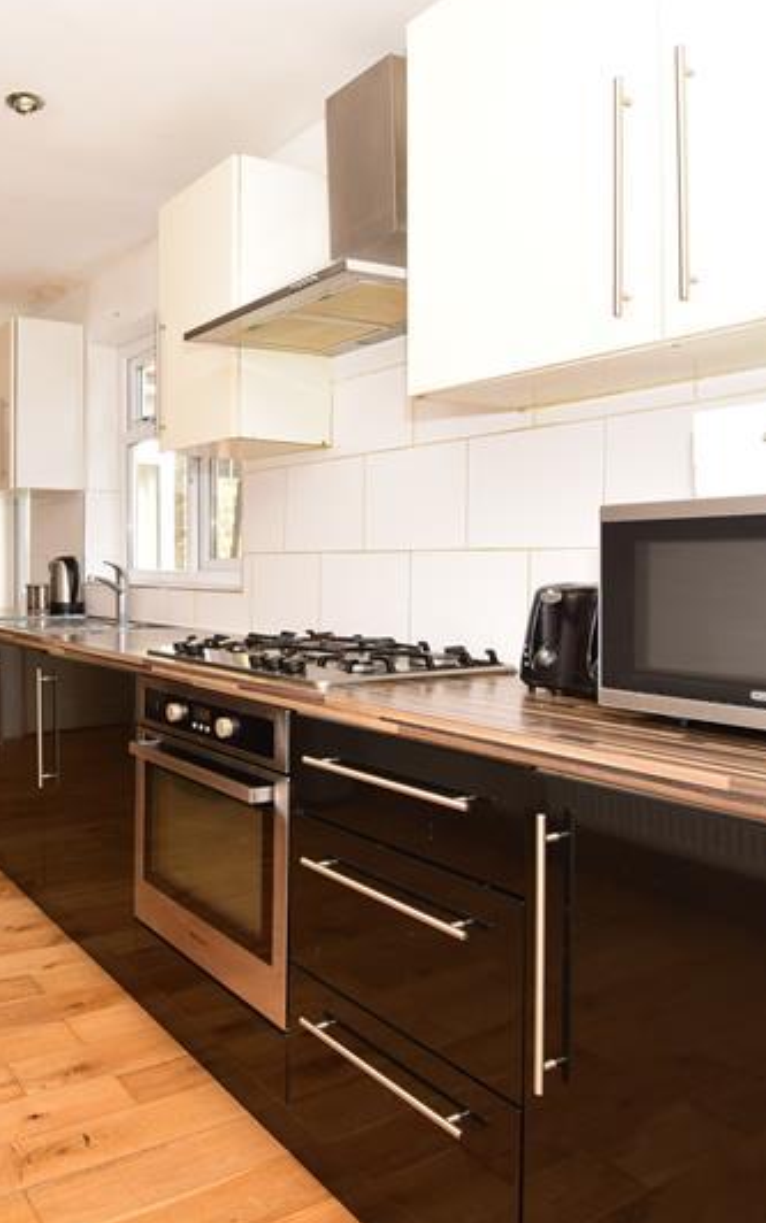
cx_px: 108
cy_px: 566
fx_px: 834
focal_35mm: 25
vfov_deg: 72.4
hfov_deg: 45.6
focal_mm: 10
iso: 500
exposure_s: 1/40
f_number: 10
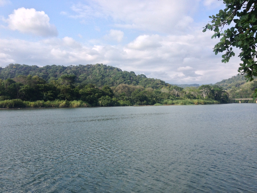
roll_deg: +1.2
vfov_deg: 40.7
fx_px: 260
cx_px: 128
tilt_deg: -1.8
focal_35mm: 35
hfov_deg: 52.6
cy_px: 96
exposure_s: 1/1416
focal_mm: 4.28
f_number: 2.4
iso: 50
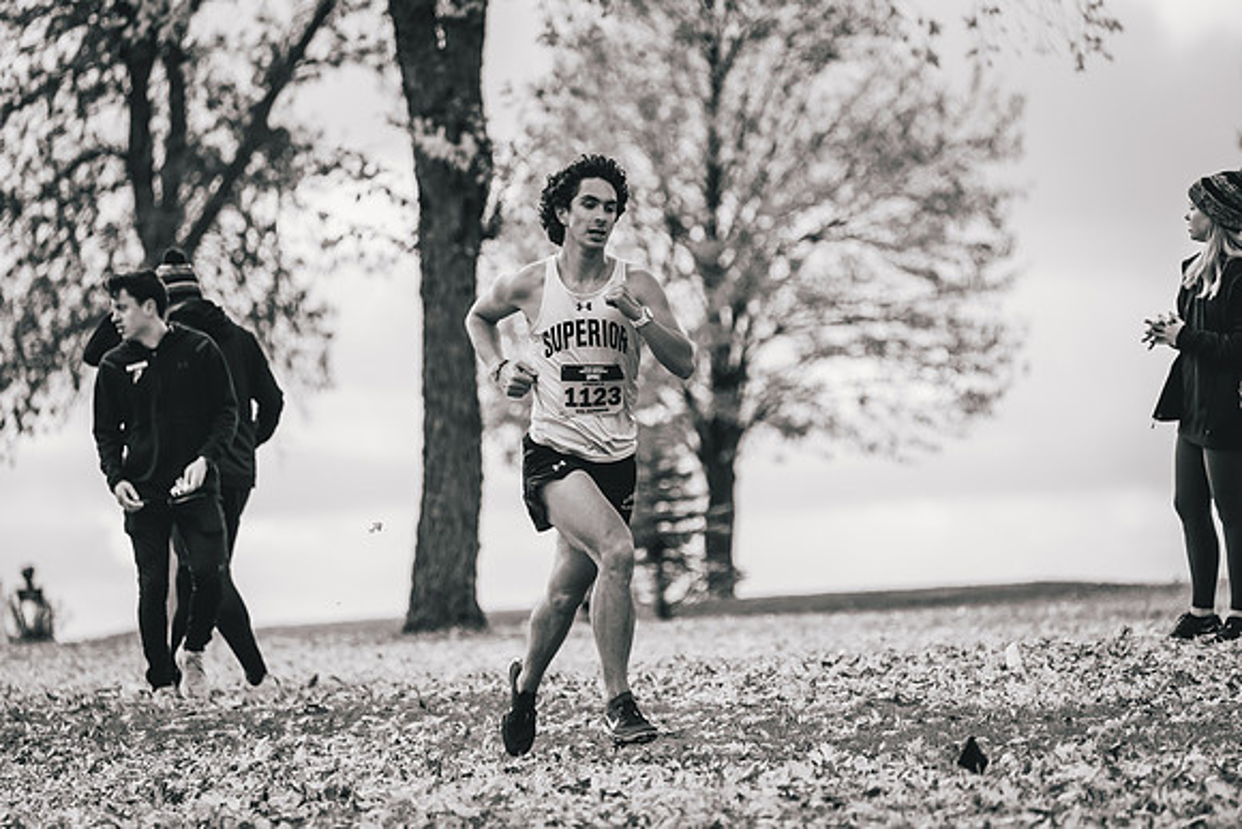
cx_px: 621
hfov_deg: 6.3
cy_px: 414
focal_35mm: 328
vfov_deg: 4.2
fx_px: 11328
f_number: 6.3
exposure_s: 1/1000
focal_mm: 326
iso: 400
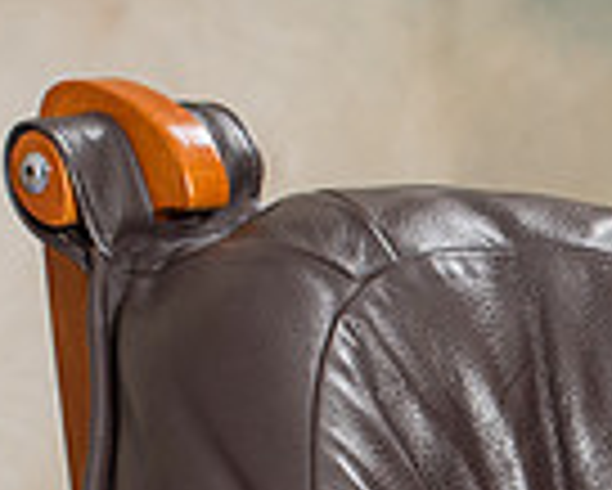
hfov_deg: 2.6
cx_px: 1007
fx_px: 13322
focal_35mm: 735
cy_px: 872
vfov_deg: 2.1
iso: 200
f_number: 5.6
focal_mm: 116
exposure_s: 1/125
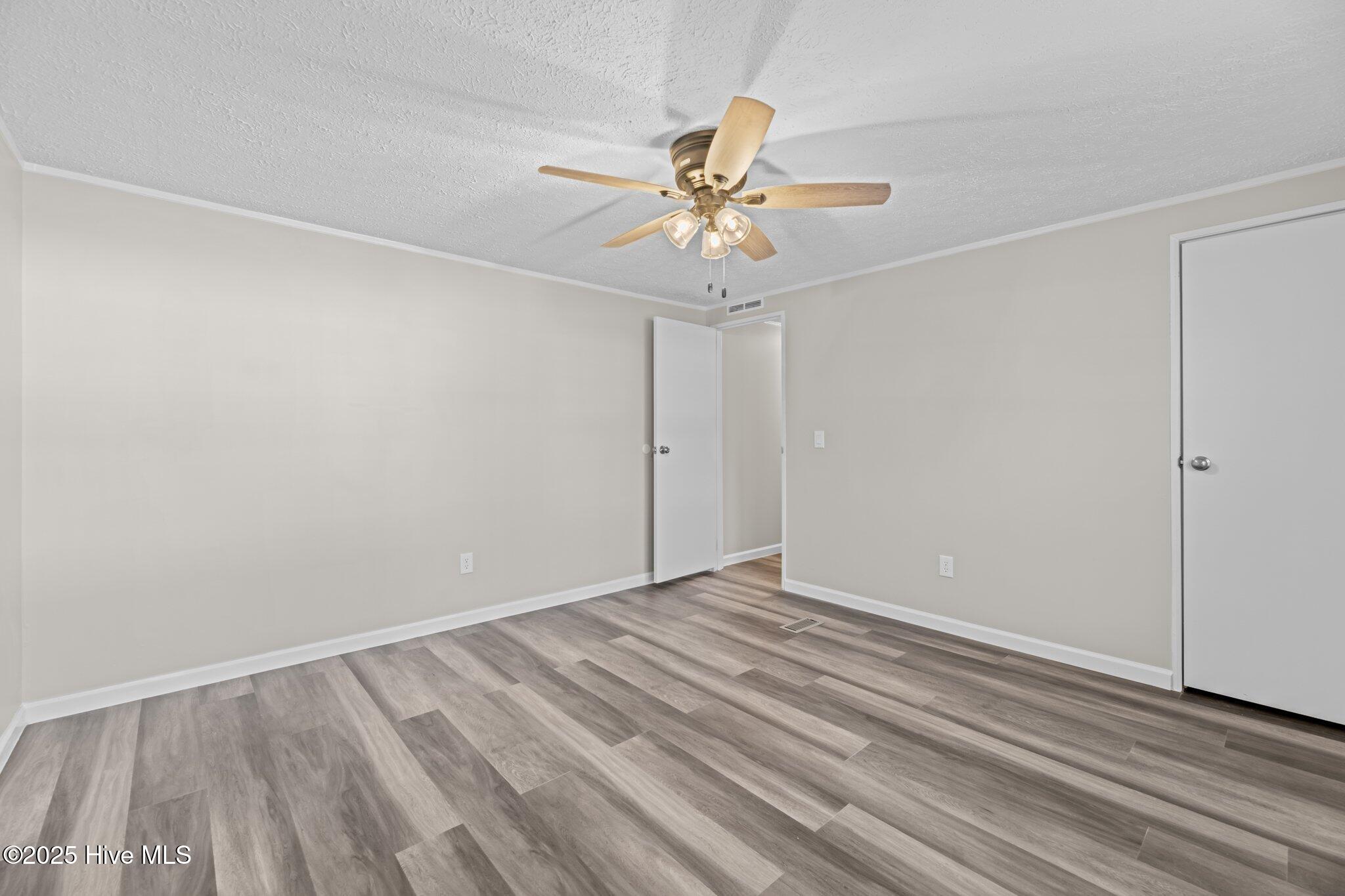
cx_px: 672
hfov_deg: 104.3
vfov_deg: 81.2
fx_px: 523
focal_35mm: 14
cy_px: 448
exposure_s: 1/1.25
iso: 400
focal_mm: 14
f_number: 9
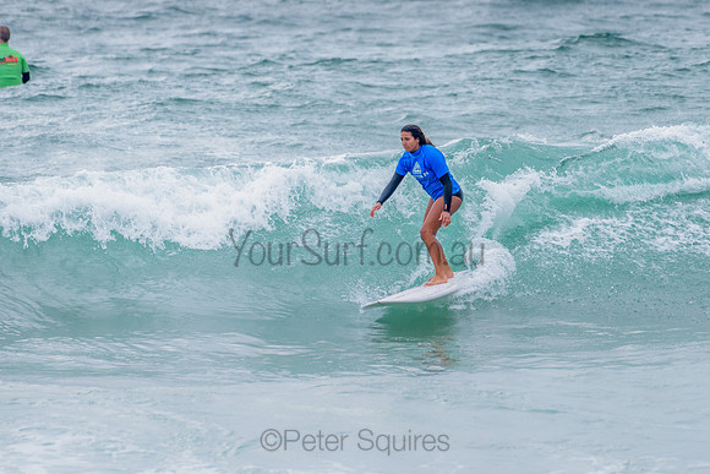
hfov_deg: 3.4
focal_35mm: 613
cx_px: 428
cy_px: 183
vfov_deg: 2.2
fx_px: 12093
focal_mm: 500
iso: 560
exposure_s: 1/2000
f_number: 5.6
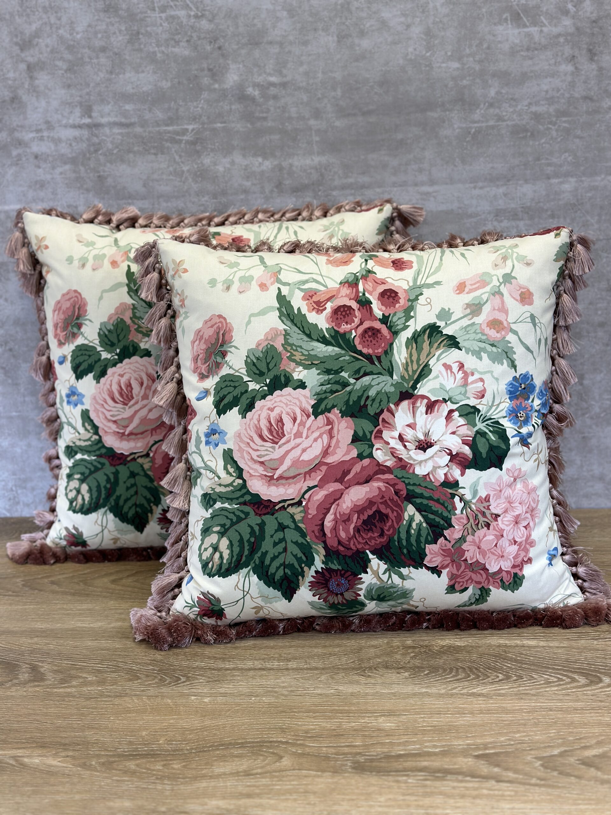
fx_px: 1130
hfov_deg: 30.3
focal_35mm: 48
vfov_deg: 39.7
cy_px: 408
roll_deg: +3.0
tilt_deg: -17.1
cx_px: 306
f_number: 1.78
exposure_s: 1/127
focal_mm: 6.86
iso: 64
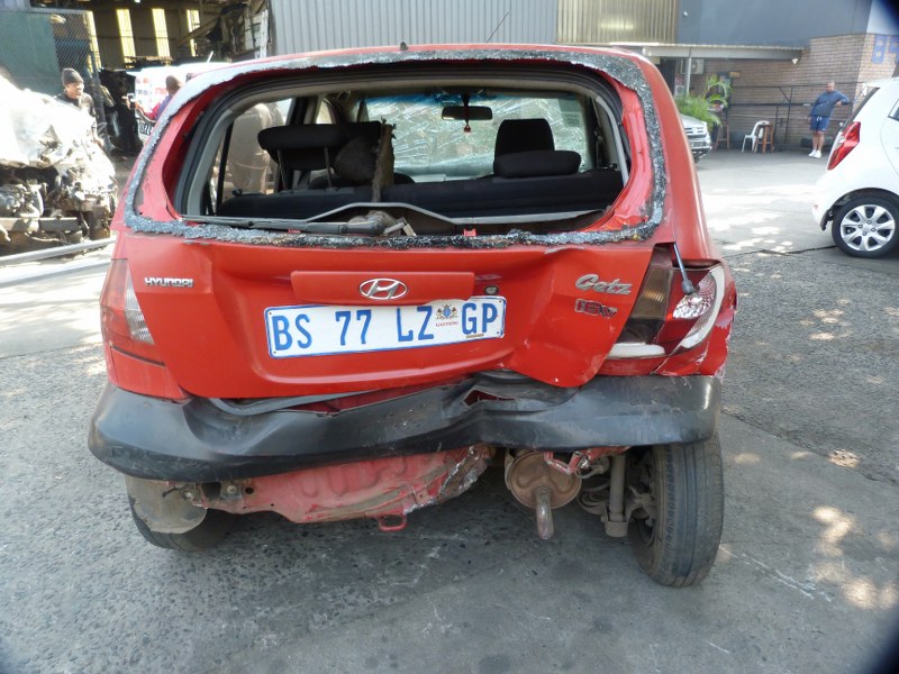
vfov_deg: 54.9
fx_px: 649
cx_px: 450
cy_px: 337
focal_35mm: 25
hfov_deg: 69.4
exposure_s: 1/60
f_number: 2.8
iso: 125
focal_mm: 4.5
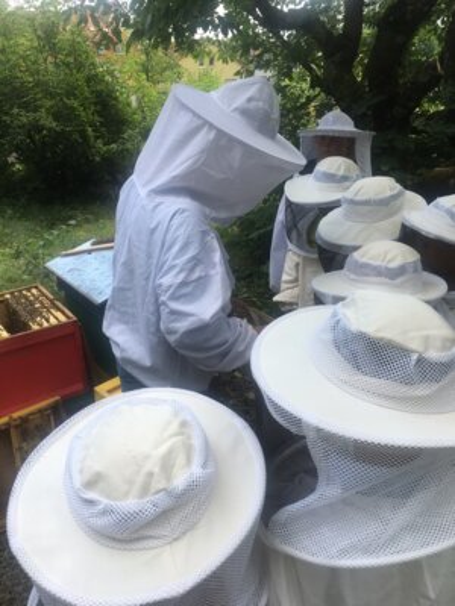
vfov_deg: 61.7
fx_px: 508
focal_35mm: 29
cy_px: 303
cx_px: 228
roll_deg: +2.6
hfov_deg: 48.2
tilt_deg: -20.1
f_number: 2.2
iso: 25
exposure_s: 1/620
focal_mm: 4.15
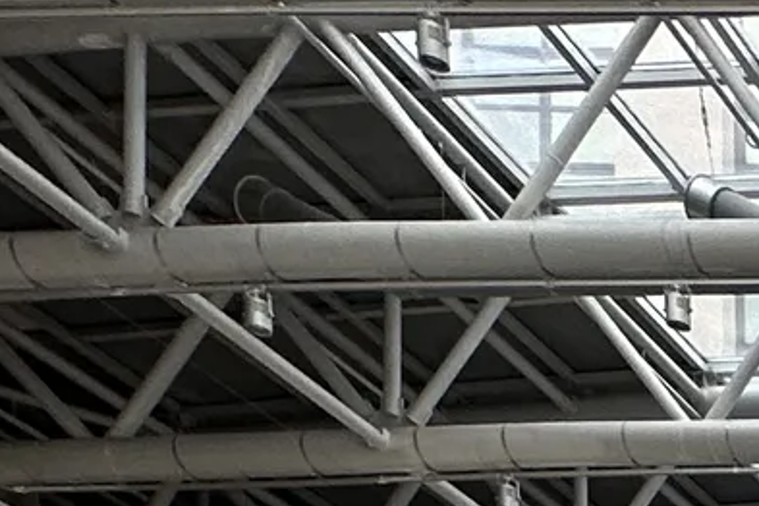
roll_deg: -0.8
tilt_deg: -0.1
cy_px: 1493
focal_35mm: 89
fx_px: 1876
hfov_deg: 14.7
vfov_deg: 10.8
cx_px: 1810
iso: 40
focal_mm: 2.22
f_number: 2.2
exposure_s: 1/99
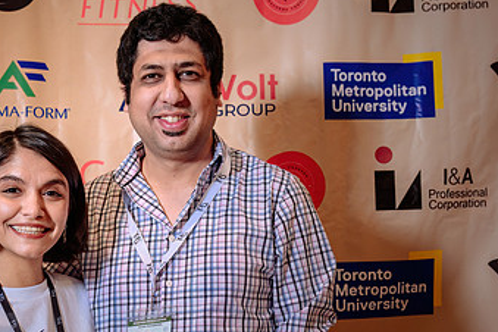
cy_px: 260
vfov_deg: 19.6
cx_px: 179
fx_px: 954
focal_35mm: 69
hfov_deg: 29.1
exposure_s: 1/200
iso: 640
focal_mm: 38
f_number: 4
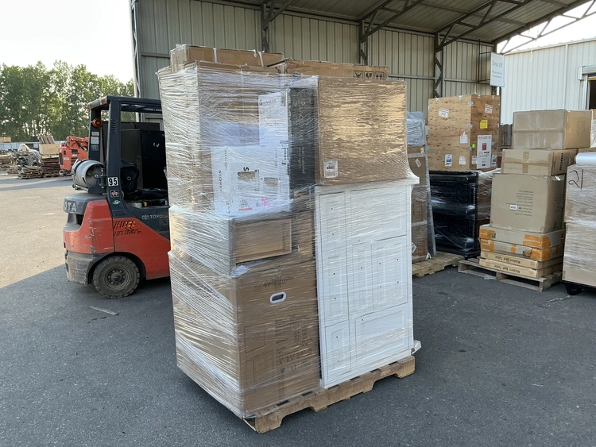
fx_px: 482
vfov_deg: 49.8
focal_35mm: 28
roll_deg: +1.8
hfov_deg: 63.4
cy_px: 224
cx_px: 298
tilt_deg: -8.7
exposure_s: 1/207
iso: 20
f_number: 1.8
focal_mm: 3
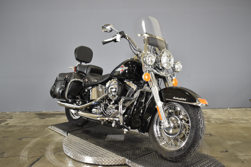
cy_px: 84
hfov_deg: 53.1
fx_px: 251
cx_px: 126
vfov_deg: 36.9
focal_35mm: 36
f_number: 4
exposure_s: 1/25
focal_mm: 24
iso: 400
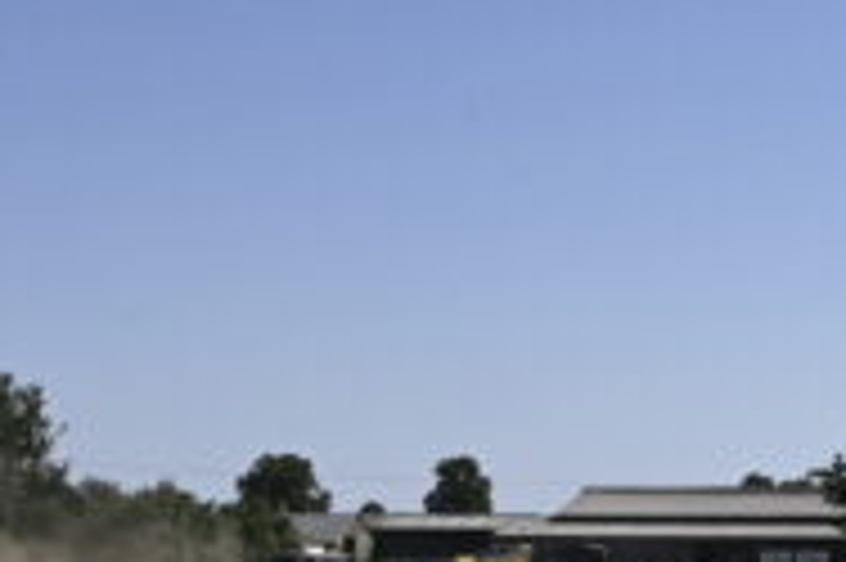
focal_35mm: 106
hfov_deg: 19.3
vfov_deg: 12.7
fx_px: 2489
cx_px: 387
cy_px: 623
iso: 500
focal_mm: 26
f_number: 13
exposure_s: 1/640
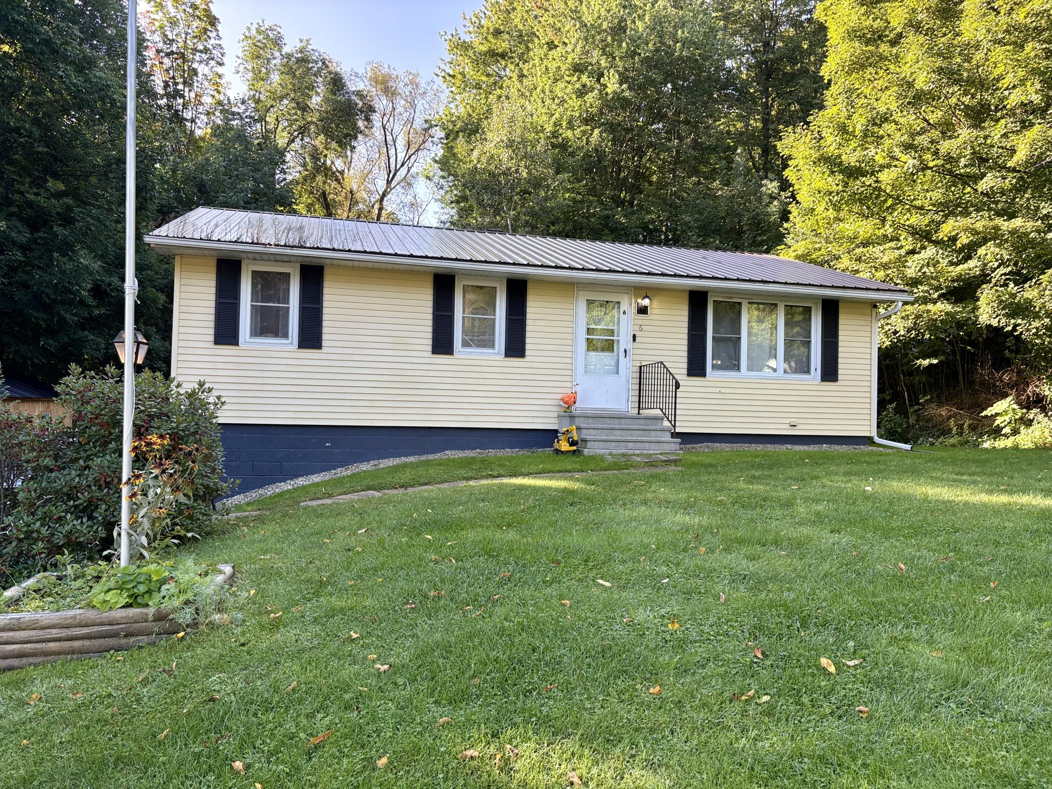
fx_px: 790
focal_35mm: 26
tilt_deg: +1.4
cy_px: 394
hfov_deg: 67.3
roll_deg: -1.0
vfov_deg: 53.1
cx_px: 526
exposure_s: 1/334
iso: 50
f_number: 1.6
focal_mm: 5.96
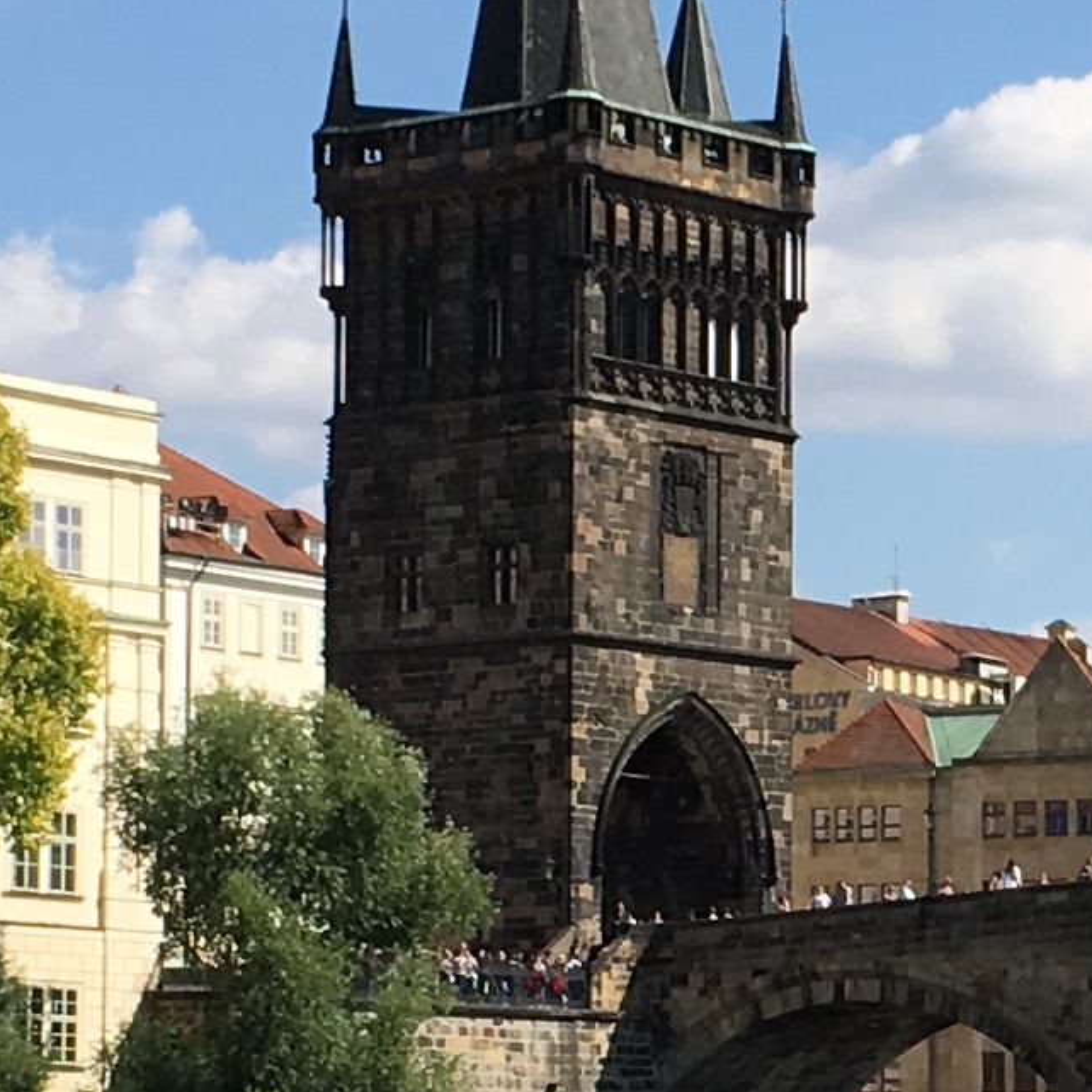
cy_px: 823
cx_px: 1112
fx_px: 5746
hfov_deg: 10.8
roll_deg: +0.2
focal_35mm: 161
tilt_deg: +1.9
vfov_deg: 10.8
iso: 25
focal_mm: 4.15
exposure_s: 1/1709
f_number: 2.2
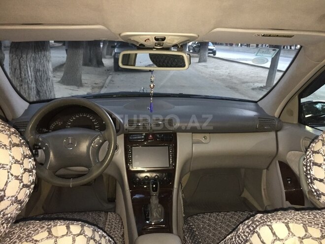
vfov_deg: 48.2
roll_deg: -4.2
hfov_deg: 61.7
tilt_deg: -16.9
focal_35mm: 29
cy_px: 122
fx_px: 272
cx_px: 162
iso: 200
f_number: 2.2
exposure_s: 1/17
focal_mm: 4.15
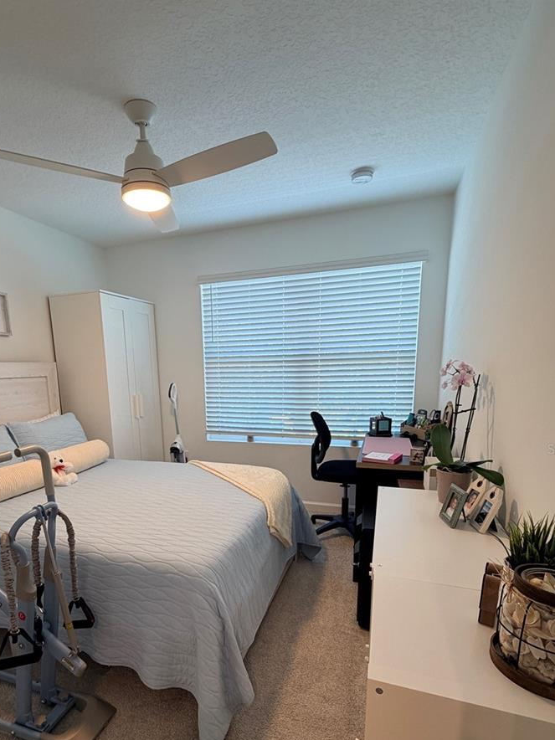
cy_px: 449
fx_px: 406
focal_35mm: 19
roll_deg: +1.6
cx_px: 230
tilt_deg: -10.6
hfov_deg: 68.2
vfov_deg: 83.5
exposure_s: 1/120
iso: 200
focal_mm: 2.22
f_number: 2.2
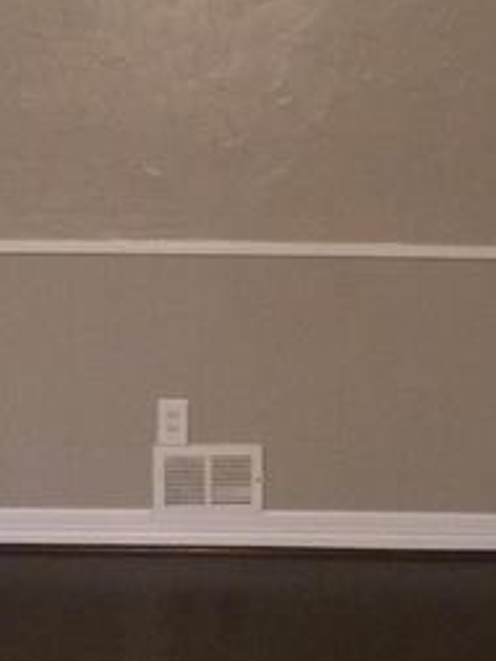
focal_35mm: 88
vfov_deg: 22.0
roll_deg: -1.0
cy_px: 154
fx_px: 1680
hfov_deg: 16.7
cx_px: 146
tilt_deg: -8.0
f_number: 2.2
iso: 320
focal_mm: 4.15
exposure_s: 1/17
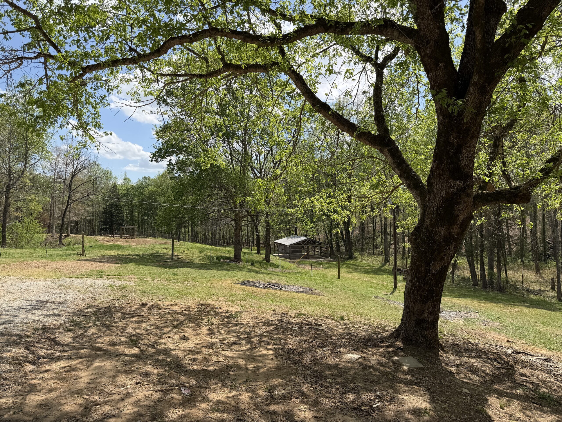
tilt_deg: +0.4
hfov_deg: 71.6
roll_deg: +0.6
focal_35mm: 24
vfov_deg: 56.8
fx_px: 390
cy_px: 211
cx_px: 281
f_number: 1.78
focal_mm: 6.76
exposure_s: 1/3759
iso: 80
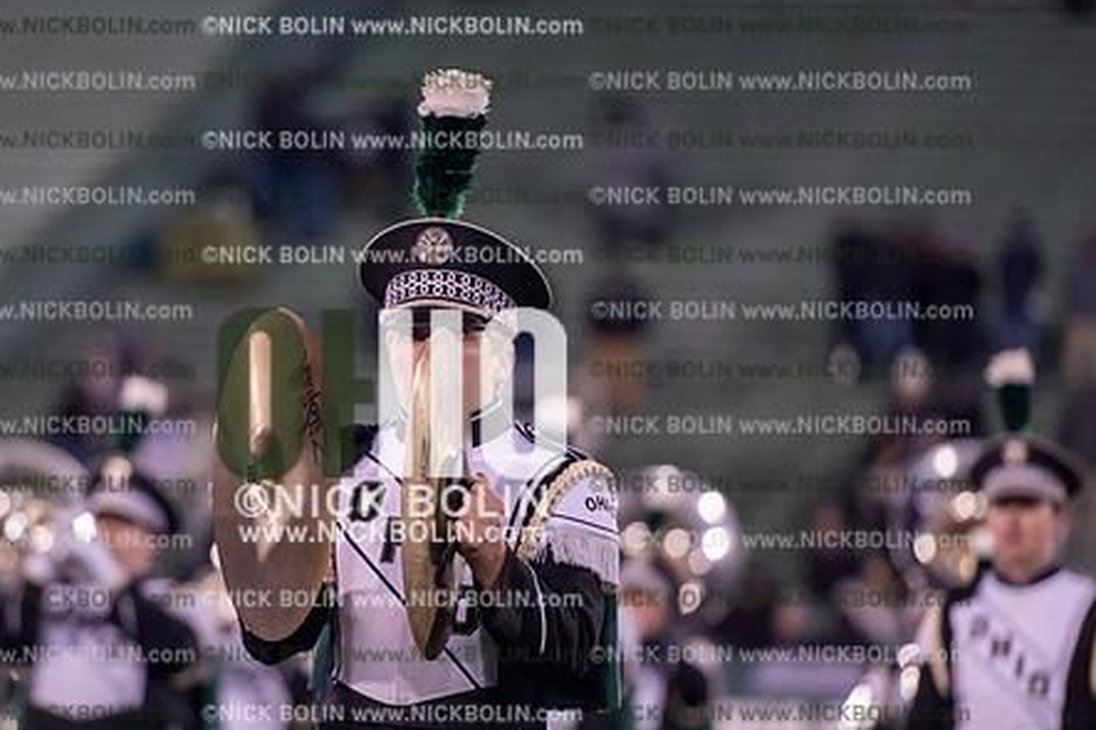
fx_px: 7973
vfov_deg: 5.2
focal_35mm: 262
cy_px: 427
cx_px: 391
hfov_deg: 7.9
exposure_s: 1/1250
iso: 2500
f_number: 2.8
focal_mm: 200
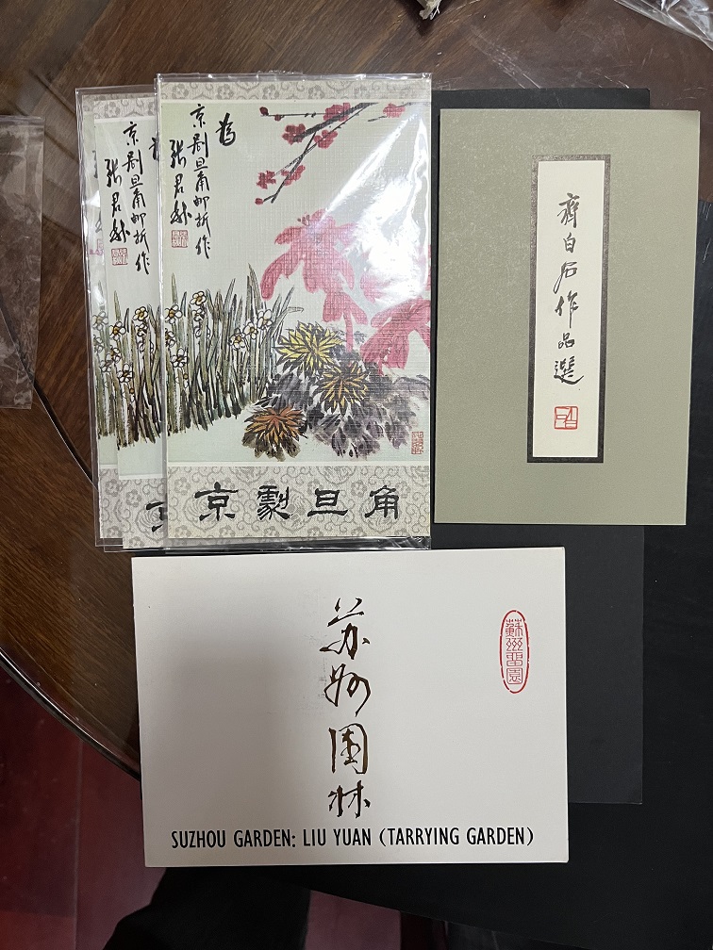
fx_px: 714
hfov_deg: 53.1
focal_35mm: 26
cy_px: 475
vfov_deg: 67.3
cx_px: 356
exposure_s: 1/50
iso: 160
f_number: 1.6
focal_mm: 5.1
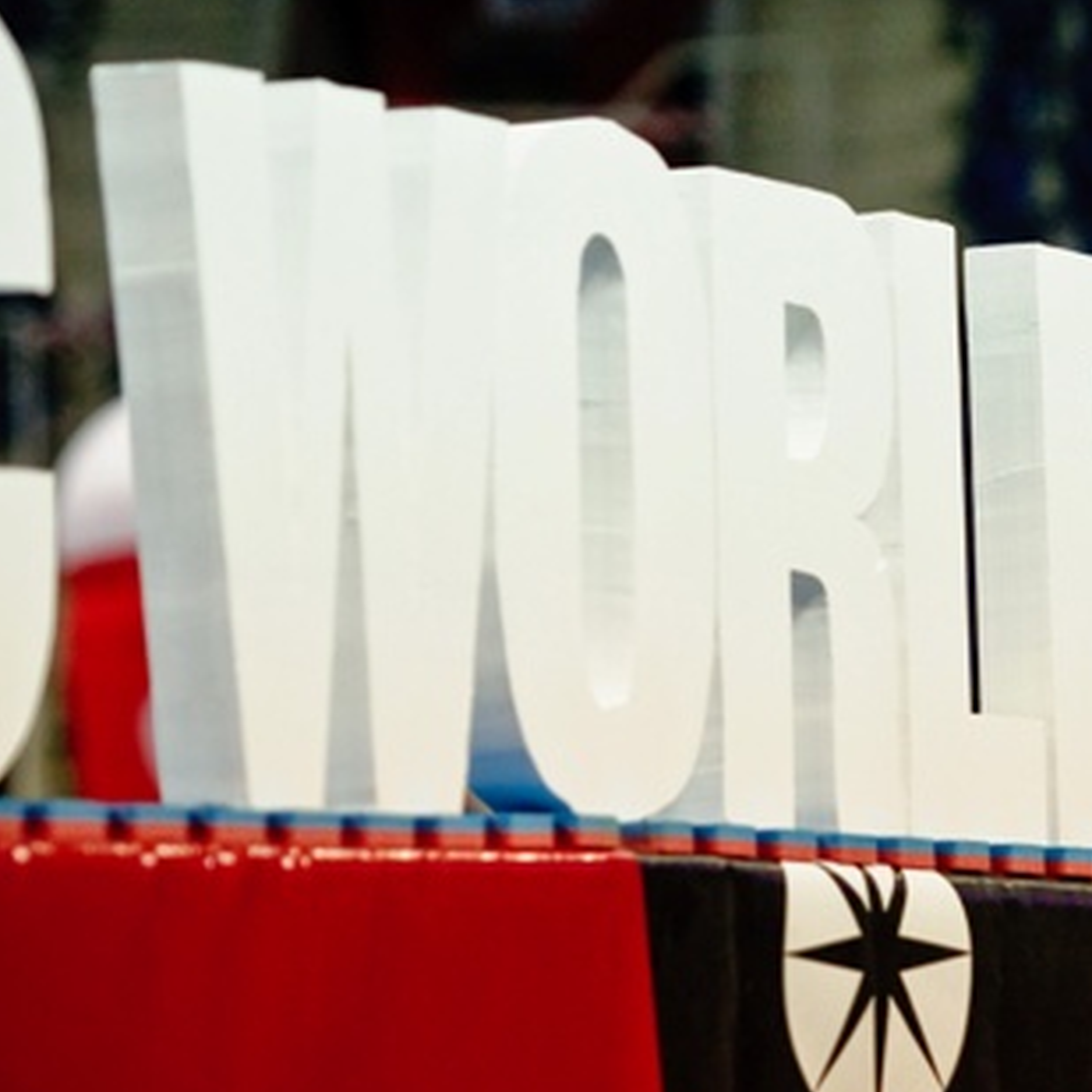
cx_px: 1046
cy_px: 475
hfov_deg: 6.6
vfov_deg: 6.6
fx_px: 9422
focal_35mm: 264
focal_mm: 100
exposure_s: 1/250
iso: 800
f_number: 3.2
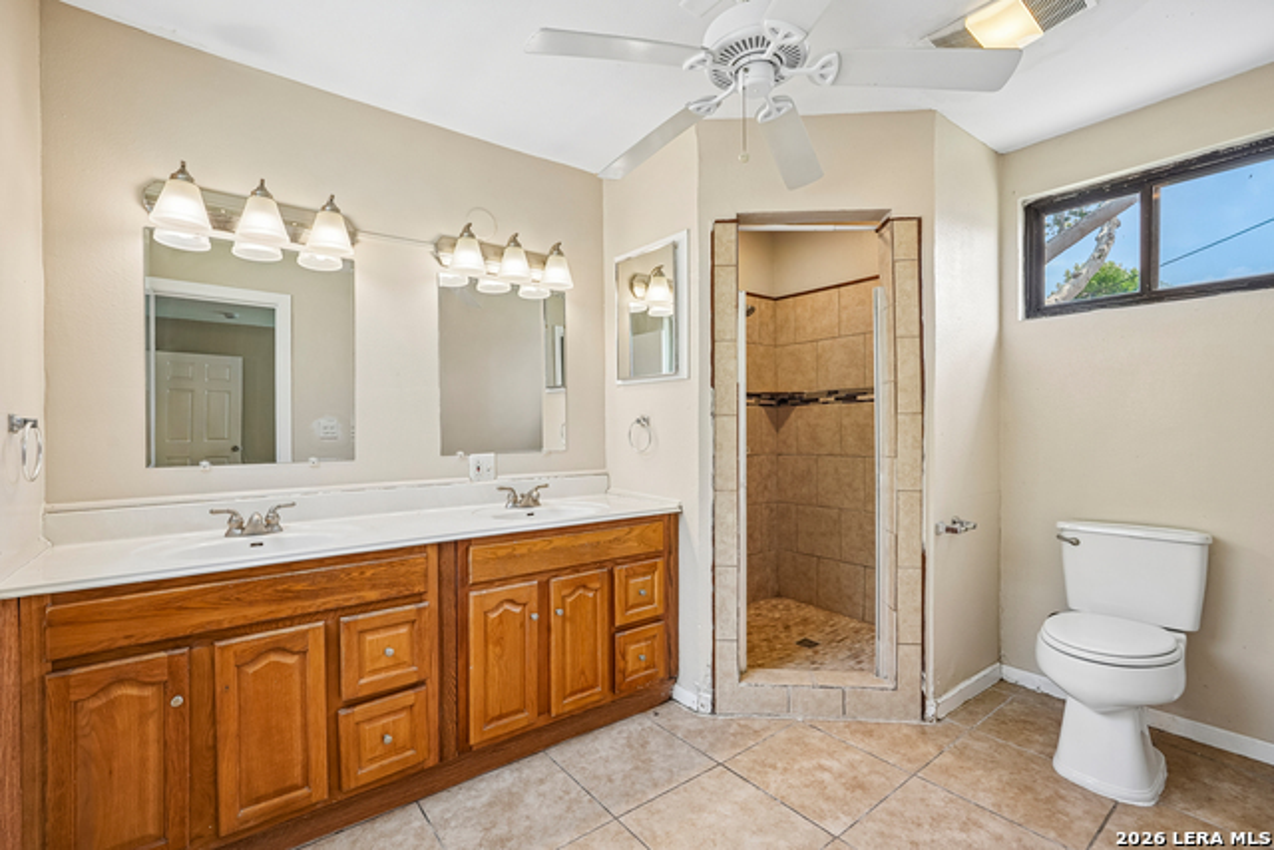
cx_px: 637
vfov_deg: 72.1
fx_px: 584
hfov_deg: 95.0
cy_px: 425
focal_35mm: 16
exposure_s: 1/30
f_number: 8
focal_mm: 16.5
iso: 320
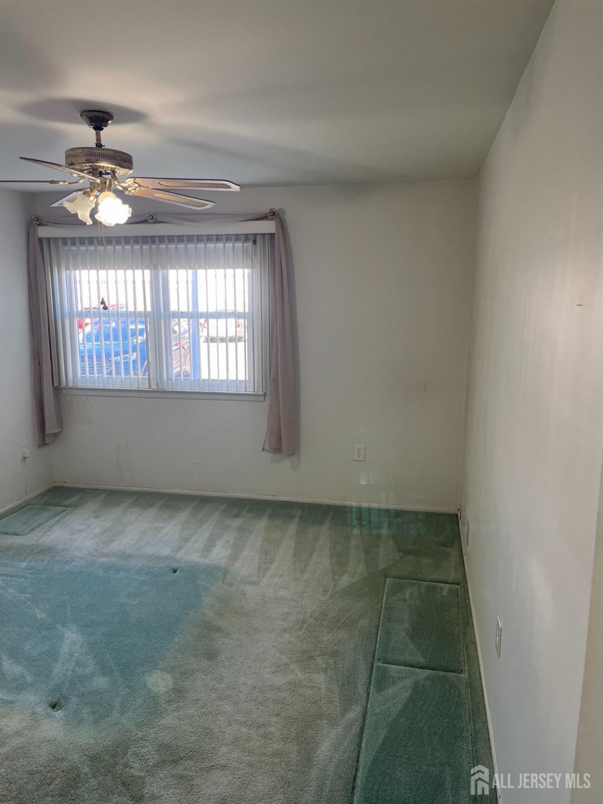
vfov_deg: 67.3
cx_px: 302
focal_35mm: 26
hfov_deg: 53.1
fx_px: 604
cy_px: 402
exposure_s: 1/121
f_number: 1.6
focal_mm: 5.1
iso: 125
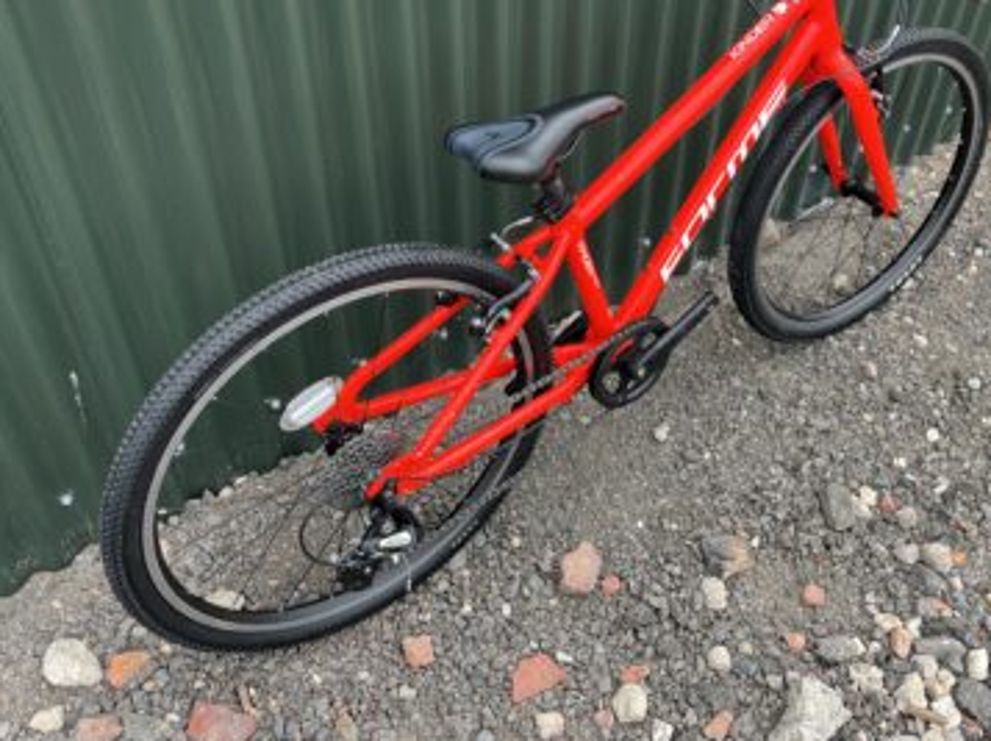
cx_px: 566
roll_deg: -3.3
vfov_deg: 40.2
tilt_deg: -40.3
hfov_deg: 52.5
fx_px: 1001
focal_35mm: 35
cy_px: 255
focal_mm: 5.1
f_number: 1.6
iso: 50
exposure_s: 1/487
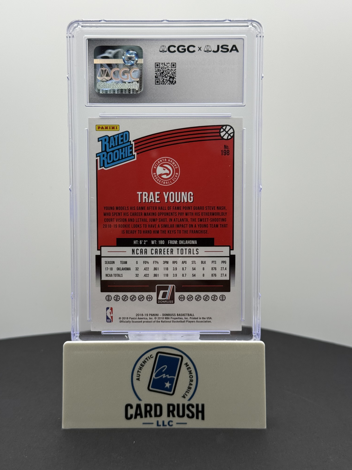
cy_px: 235
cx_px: 176
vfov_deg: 39.7
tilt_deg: -12.5
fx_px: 651
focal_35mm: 48
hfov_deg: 30.3
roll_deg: -0.4
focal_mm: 6.76
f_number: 1.78
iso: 64
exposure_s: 1/289
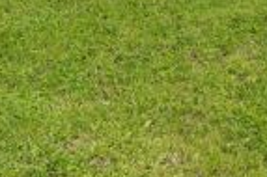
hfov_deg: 18.7
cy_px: -235
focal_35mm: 103
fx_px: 760
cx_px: 329
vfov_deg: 11.3
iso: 250
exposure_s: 1/640
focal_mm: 13
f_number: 9
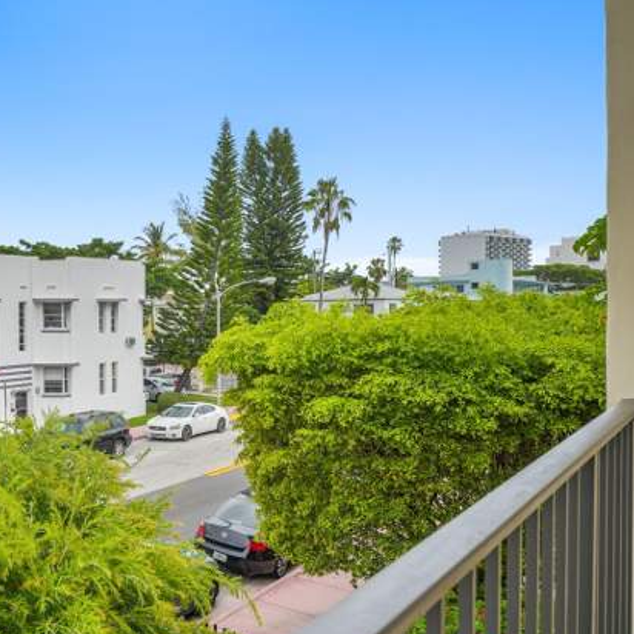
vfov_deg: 49.7
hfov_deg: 44.1
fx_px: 684
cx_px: 32
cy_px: 322
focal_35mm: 33
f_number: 6.3
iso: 250
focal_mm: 20
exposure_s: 1/4000
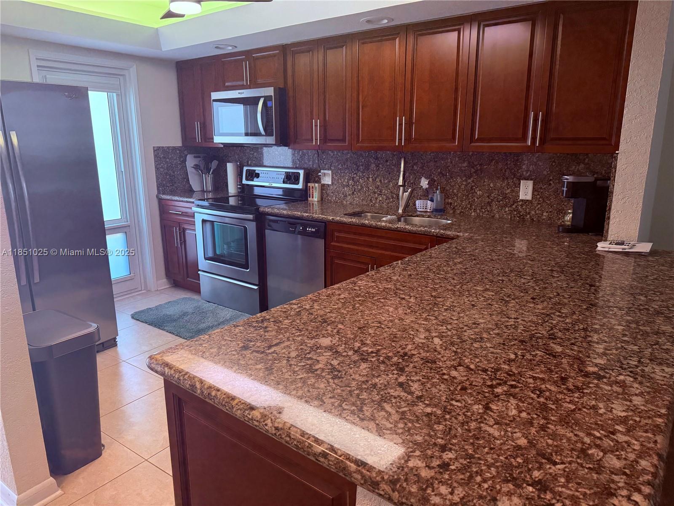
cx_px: 337
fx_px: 467
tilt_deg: -13.2
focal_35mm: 24
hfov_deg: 71.6
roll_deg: +0.8
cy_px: 253
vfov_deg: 56.8
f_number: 1.78
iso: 250
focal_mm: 6.76
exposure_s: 1/120
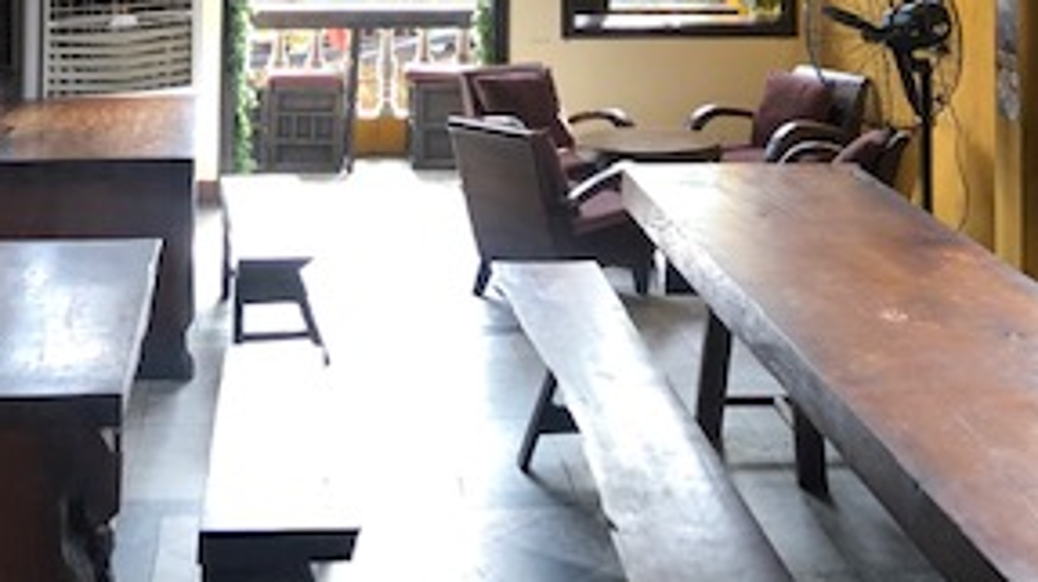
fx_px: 1870
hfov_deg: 31.0
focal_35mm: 68
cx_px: 477
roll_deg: -1.1
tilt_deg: +2.2
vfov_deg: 16.3
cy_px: -275
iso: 25
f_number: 1.8
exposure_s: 1/50
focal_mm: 3.99
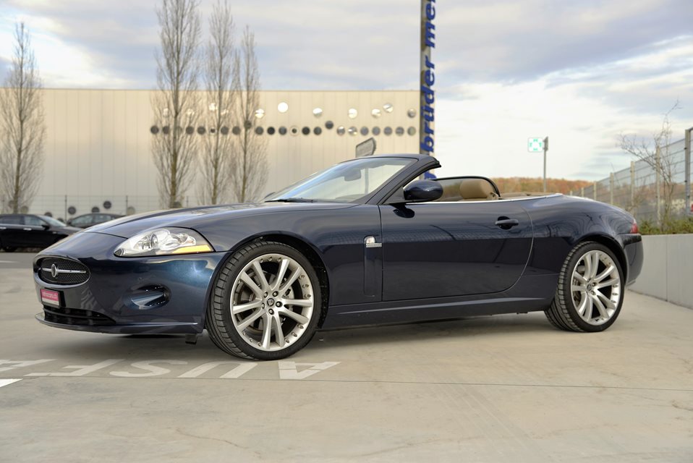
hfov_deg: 44.5
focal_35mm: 44
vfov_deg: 30.6
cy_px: 232
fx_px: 847
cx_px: 346
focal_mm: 44
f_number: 4
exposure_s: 1/200
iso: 100
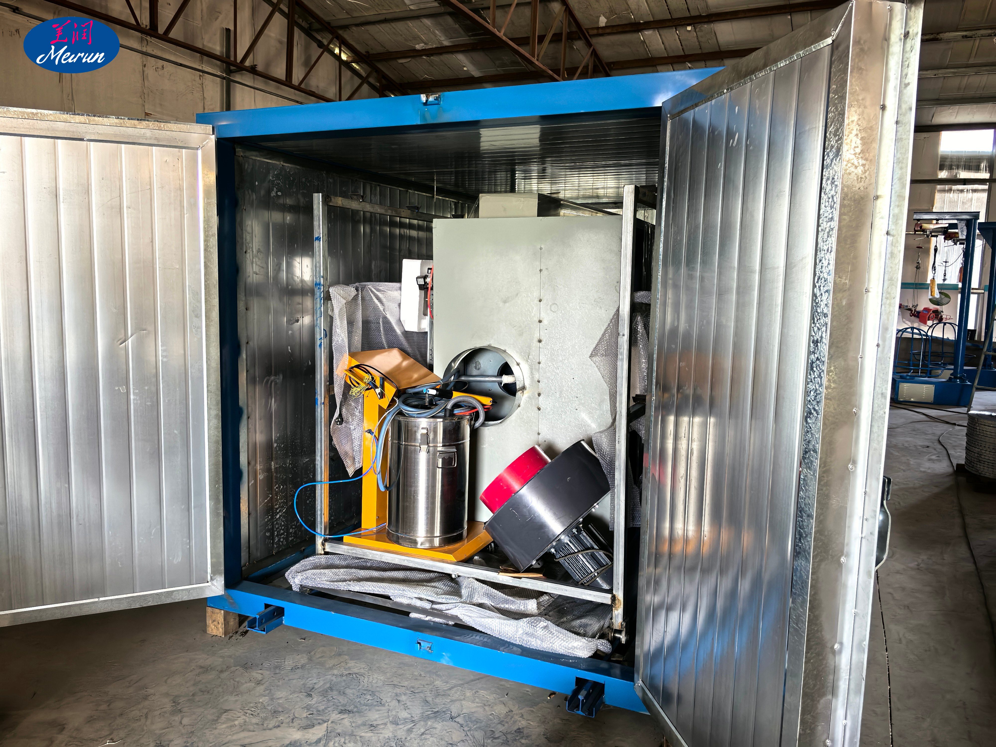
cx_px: 498
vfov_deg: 51.4
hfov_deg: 65.3
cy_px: 374
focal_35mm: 27
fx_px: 777
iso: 250
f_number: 2
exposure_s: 1/100
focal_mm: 6.35
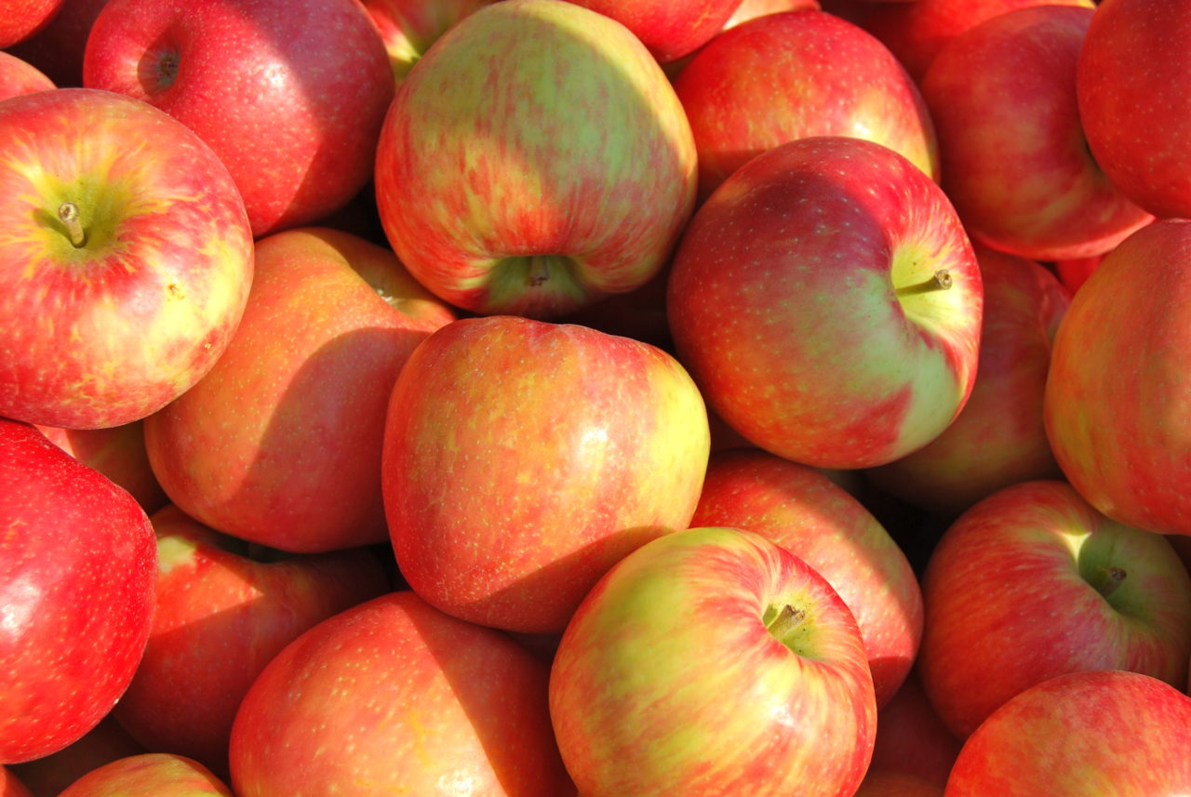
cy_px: 398
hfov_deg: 33.4
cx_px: 596
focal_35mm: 60
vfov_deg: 22.7
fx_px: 1987
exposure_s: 1/250
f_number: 8
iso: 100
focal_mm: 40
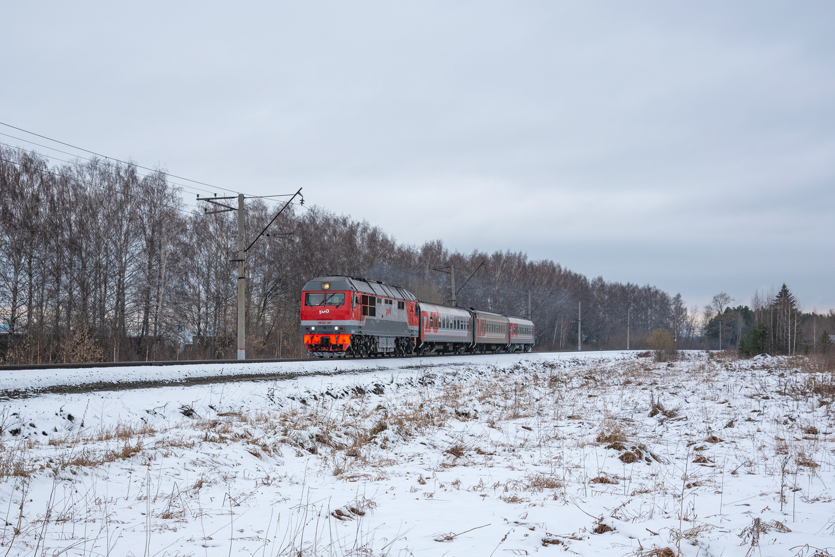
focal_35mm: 50
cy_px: 278
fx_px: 1160
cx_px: 418
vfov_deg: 27.0
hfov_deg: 39.6
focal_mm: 50
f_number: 7.1
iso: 200
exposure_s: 1/500
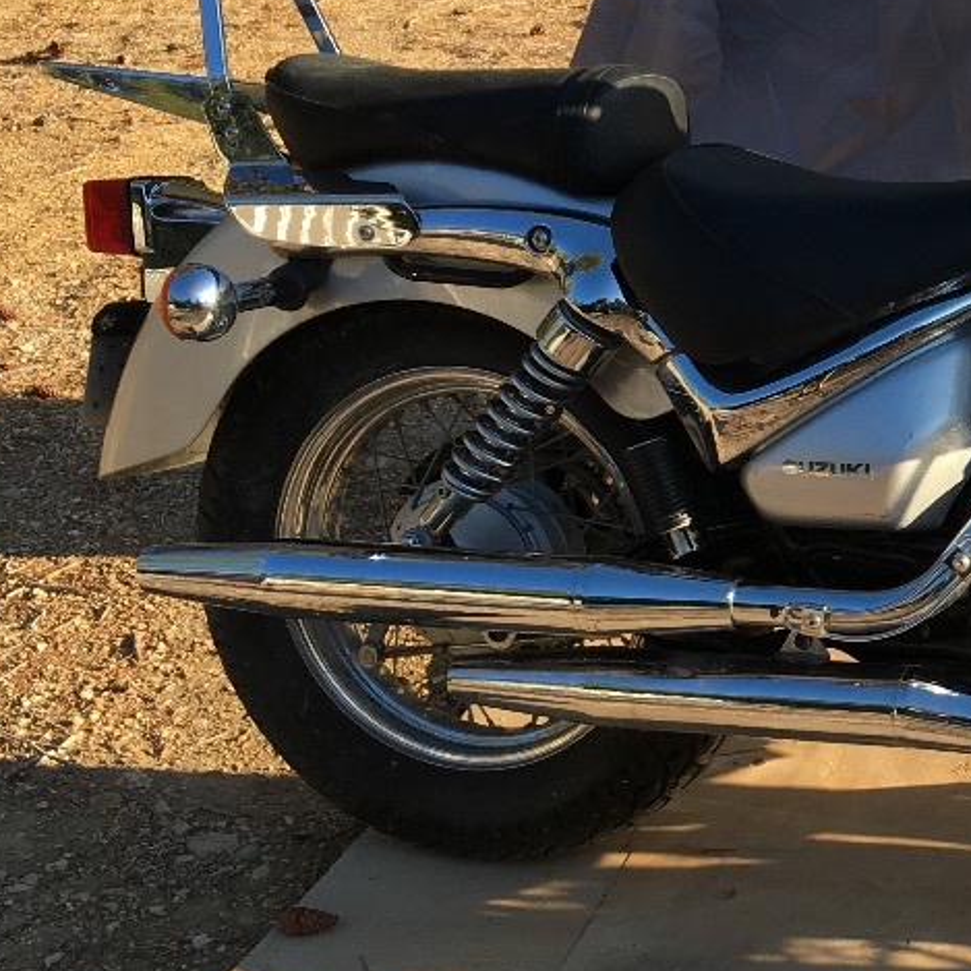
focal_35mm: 70
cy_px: 530
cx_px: 1263
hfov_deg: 22.1
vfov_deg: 24.6
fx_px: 2221
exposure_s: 1/484
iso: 25
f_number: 2.2
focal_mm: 4.15
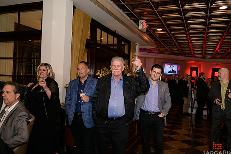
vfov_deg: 42.3
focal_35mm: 31
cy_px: 82
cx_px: 120
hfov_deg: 60.3
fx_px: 199
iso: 1600
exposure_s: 1/100
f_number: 3.2
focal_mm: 29
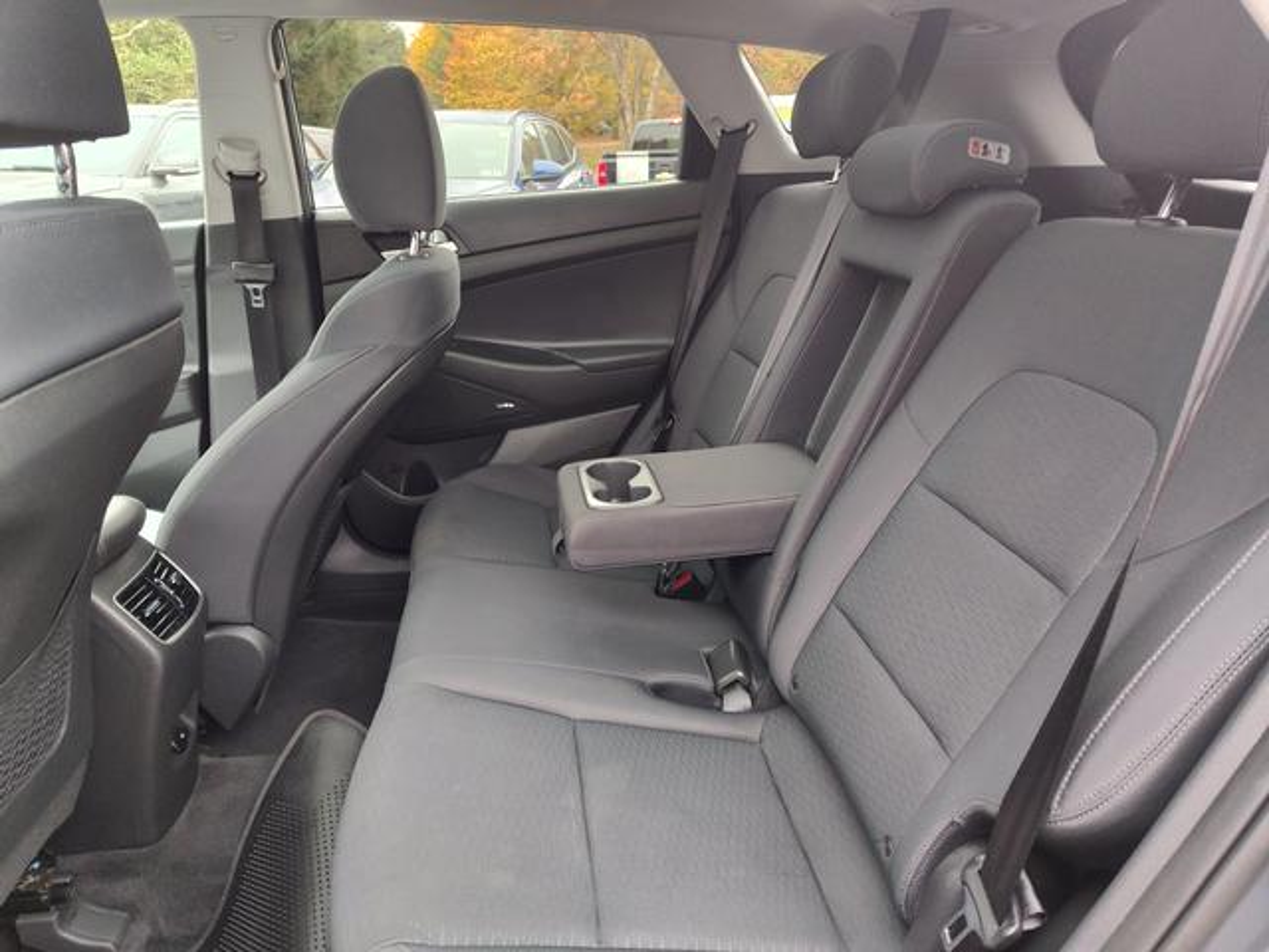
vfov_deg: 58.9
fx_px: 843
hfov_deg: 73.9
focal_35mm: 23
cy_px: 476
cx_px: 634
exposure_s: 1/60
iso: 469
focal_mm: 5.56
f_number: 1.88
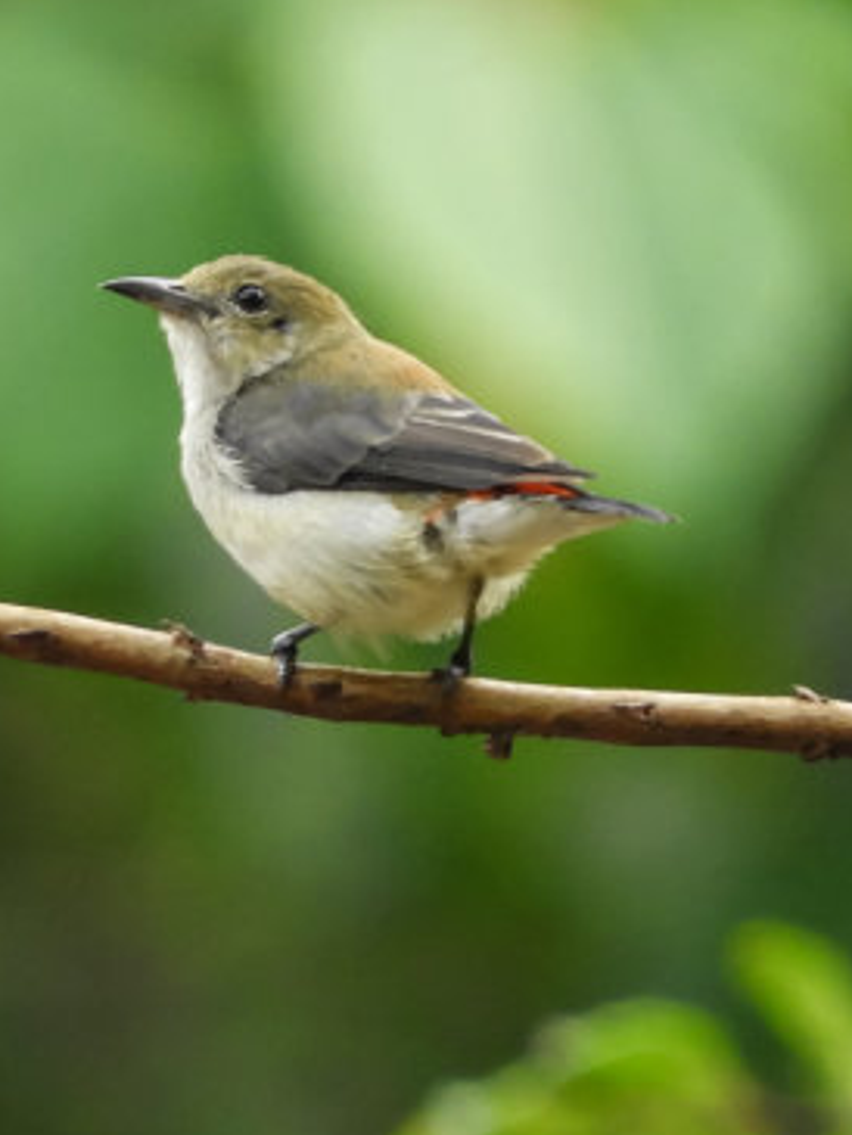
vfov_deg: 1.1
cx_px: 185
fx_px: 60414
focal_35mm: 1842
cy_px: 367
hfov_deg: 0.8
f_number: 5.6
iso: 400
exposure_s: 1/125
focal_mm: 197.1
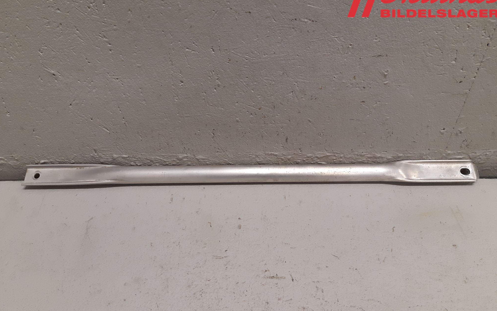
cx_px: 246
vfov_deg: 44.5
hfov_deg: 66.5
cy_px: 165
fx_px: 379
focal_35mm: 28
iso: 125
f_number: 1.7
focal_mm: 3.93
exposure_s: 1/50
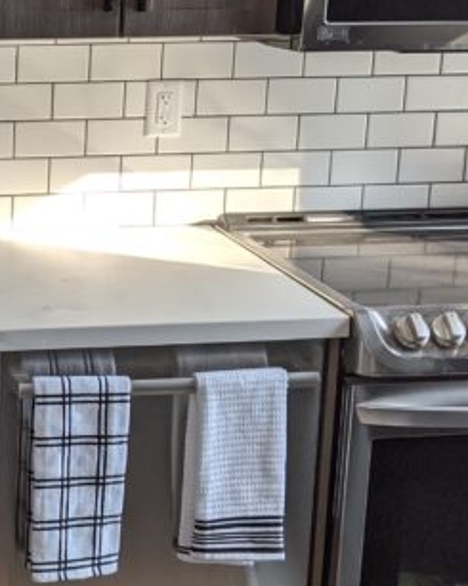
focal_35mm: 88
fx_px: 1526
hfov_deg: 16.5
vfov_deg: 21.6
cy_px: 166
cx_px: -141
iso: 95
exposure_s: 1/120
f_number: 1.8
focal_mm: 4.44
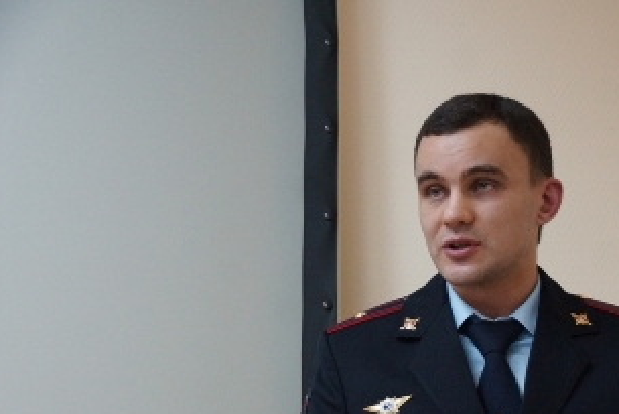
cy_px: 287
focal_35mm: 88
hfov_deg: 22.9
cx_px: 444
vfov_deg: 15.5
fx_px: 1515
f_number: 4.5
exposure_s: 1/60
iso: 2000
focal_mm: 40
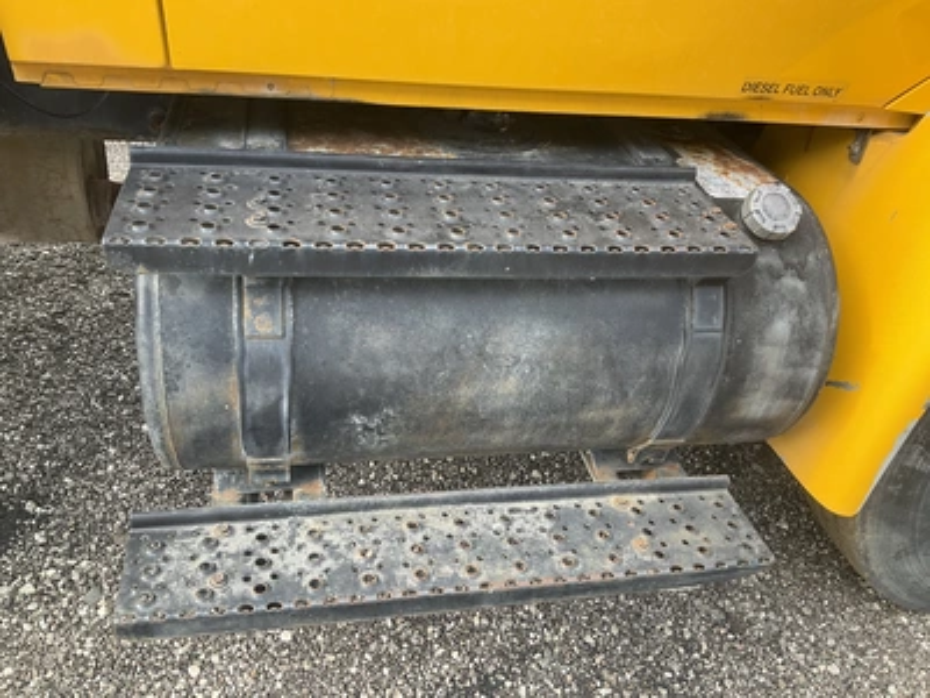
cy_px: 349
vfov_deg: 48.2
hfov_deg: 61.7
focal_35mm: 29
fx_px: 779
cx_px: 465
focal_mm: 3
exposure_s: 1/151
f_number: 1.8
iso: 25
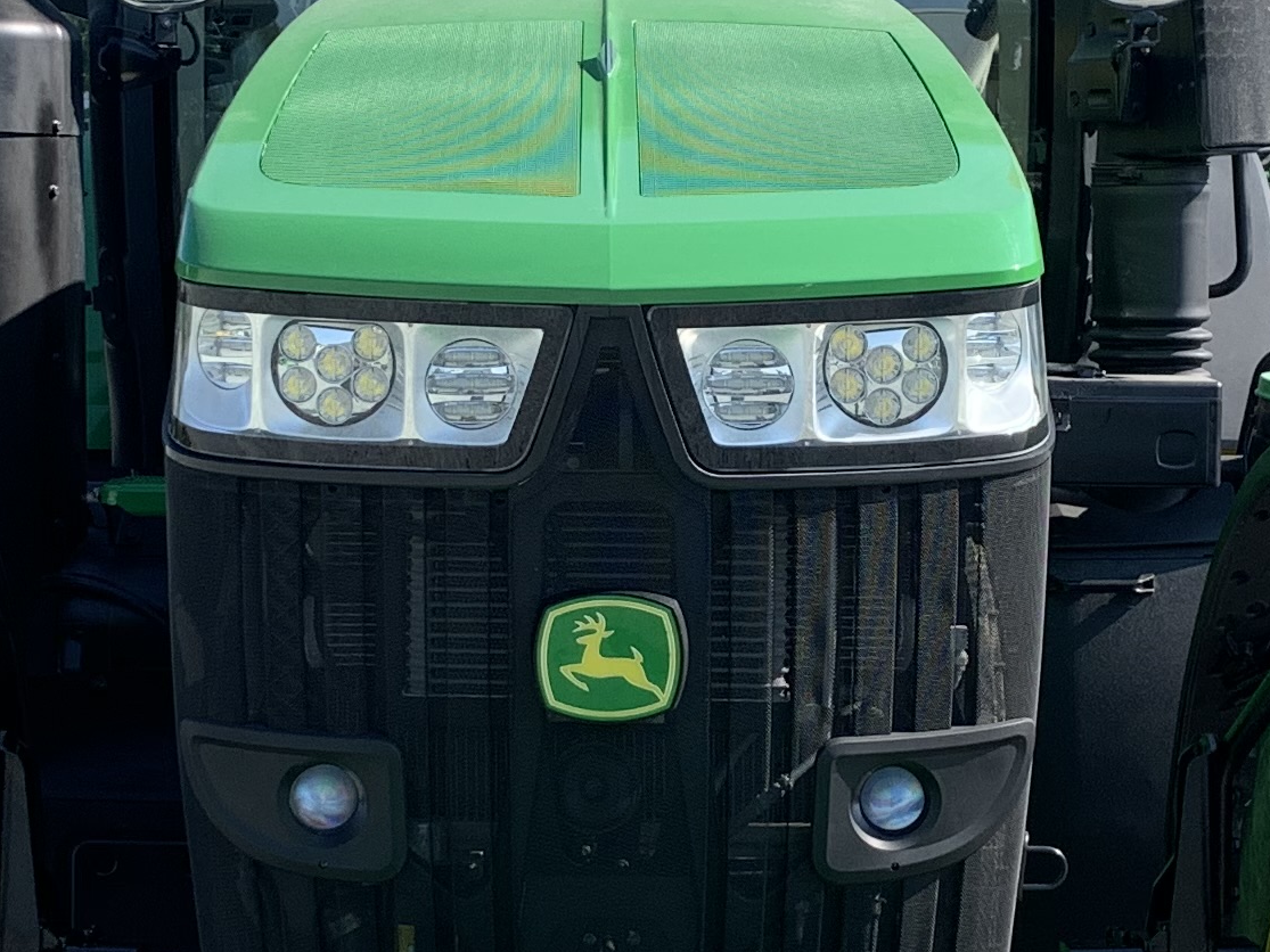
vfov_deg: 15.7
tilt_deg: -4.5
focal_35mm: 94
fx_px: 3448
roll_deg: -0.1
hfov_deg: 20.9
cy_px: 499
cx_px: 617
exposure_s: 1/894
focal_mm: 4.25
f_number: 1.8
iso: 25
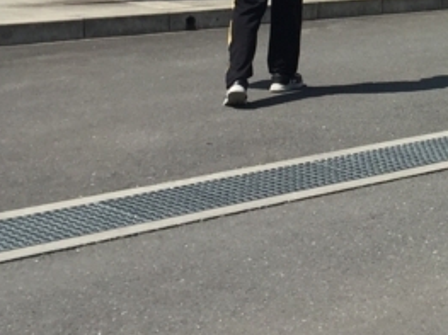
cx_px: 690
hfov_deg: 15.9
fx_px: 1462
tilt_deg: +0.4
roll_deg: -3.8
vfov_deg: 12.6
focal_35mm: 113
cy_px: -138
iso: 32
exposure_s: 1/2475
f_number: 2.2
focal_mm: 4.15
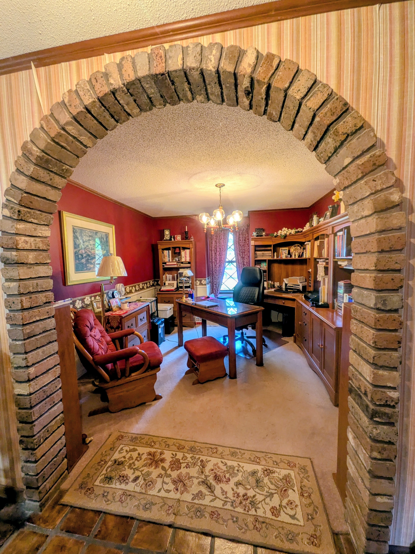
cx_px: 208
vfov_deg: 102.1
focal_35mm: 14
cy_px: 277
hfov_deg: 85.7
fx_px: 224
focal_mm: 1.85
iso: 121
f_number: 2.2
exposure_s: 1/30
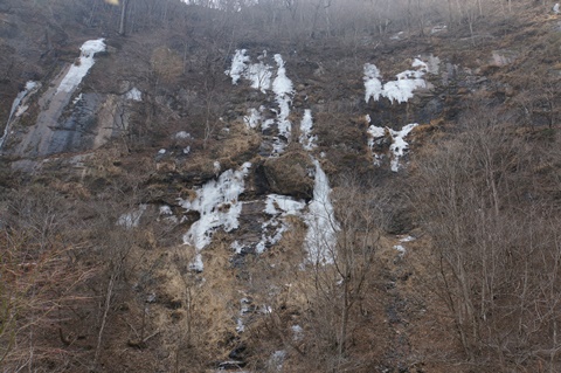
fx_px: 420
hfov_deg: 67.4
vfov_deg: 47.8
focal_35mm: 27
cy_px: 186
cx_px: 280
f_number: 6.3
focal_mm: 18
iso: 100
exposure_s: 1/80
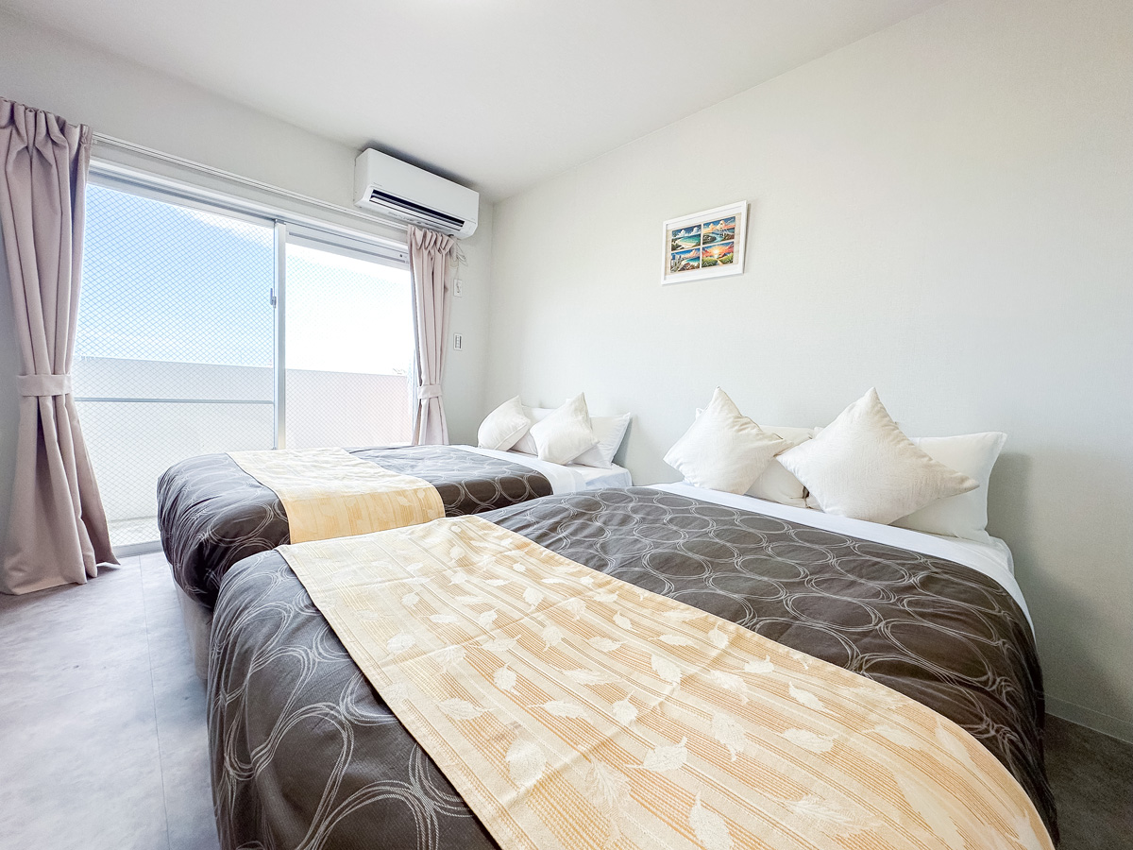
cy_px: 425
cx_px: 566
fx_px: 458
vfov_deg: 85.7
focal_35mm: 14
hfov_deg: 102.1
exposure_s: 1/120
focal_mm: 2.22
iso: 40
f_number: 2.2
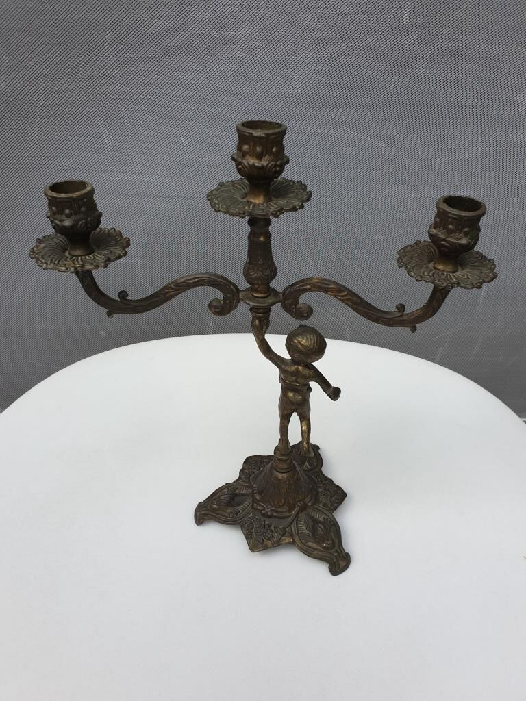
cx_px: 263
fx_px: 527
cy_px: 350
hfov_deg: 53.1
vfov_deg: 67.3
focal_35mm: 26
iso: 50
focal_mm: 4.3
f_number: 2.4
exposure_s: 1/310
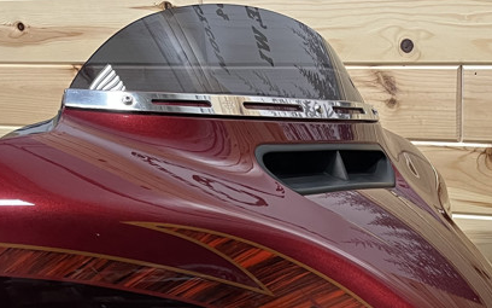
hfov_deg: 28.4
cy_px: 424
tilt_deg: -26.0
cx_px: 338
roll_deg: +3.2
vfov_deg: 16.8
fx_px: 965
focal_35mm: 72
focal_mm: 5.1
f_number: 1.6
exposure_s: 1/60
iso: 160
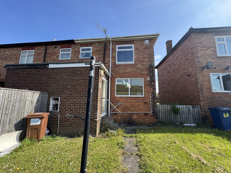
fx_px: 93
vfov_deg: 85.7
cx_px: 116
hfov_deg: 102.1
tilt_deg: +9.5
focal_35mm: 14
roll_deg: -0.6
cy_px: 86
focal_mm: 2.22
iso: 40
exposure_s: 1/569
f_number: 2.2
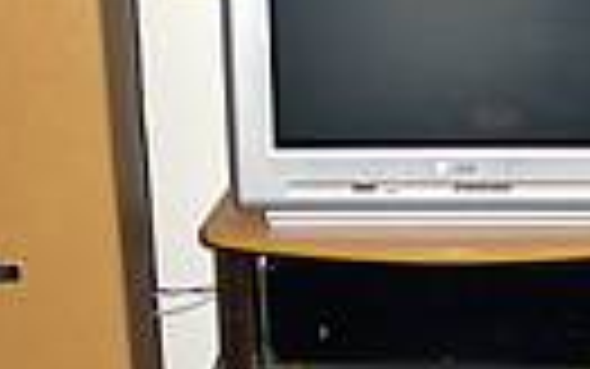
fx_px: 1753
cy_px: 306
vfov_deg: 12.0
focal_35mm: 109
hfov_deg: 19.1
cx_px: 387
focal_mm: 5.8
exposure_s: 1/60
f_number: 2.6
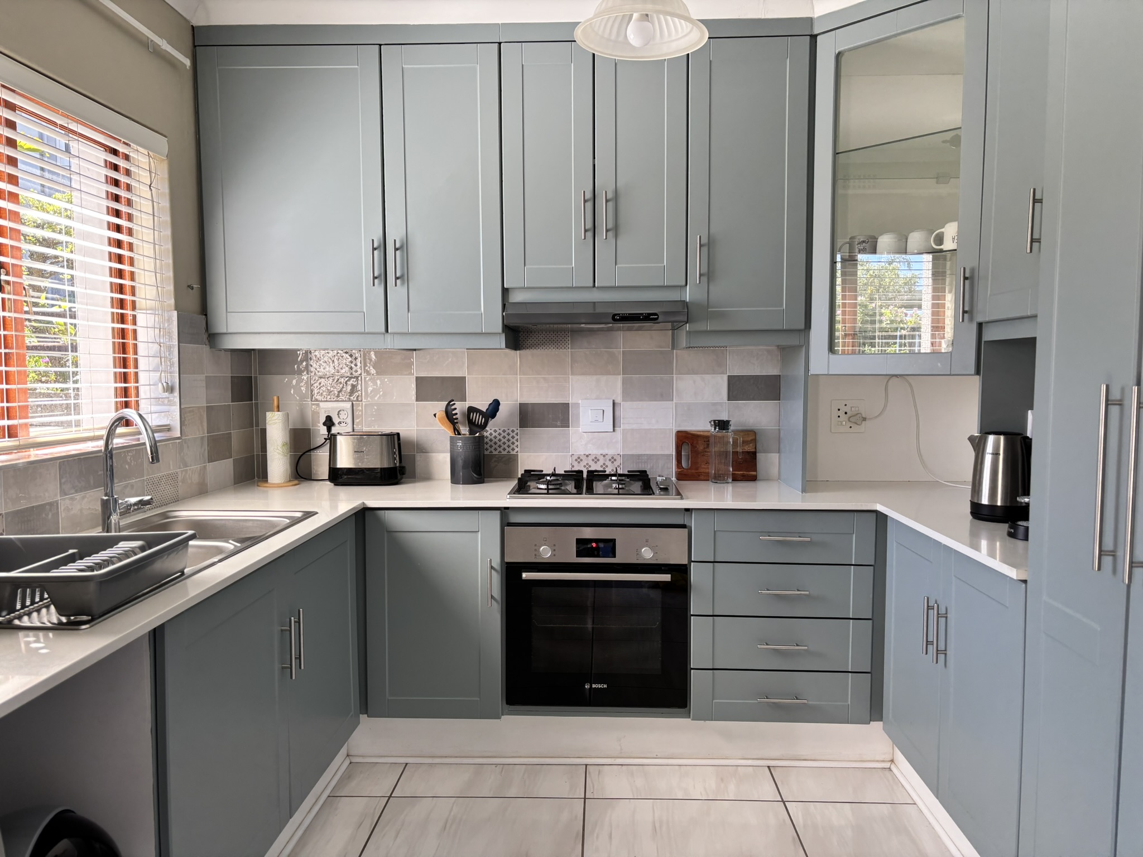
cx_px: 572
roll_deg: +0.1
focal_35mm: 26
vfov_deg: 53.1
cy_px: 428
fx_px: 859
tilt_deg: -4.3
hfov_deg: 67.3
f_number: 1.6
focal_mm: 5.96
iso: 50
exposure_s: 1/121
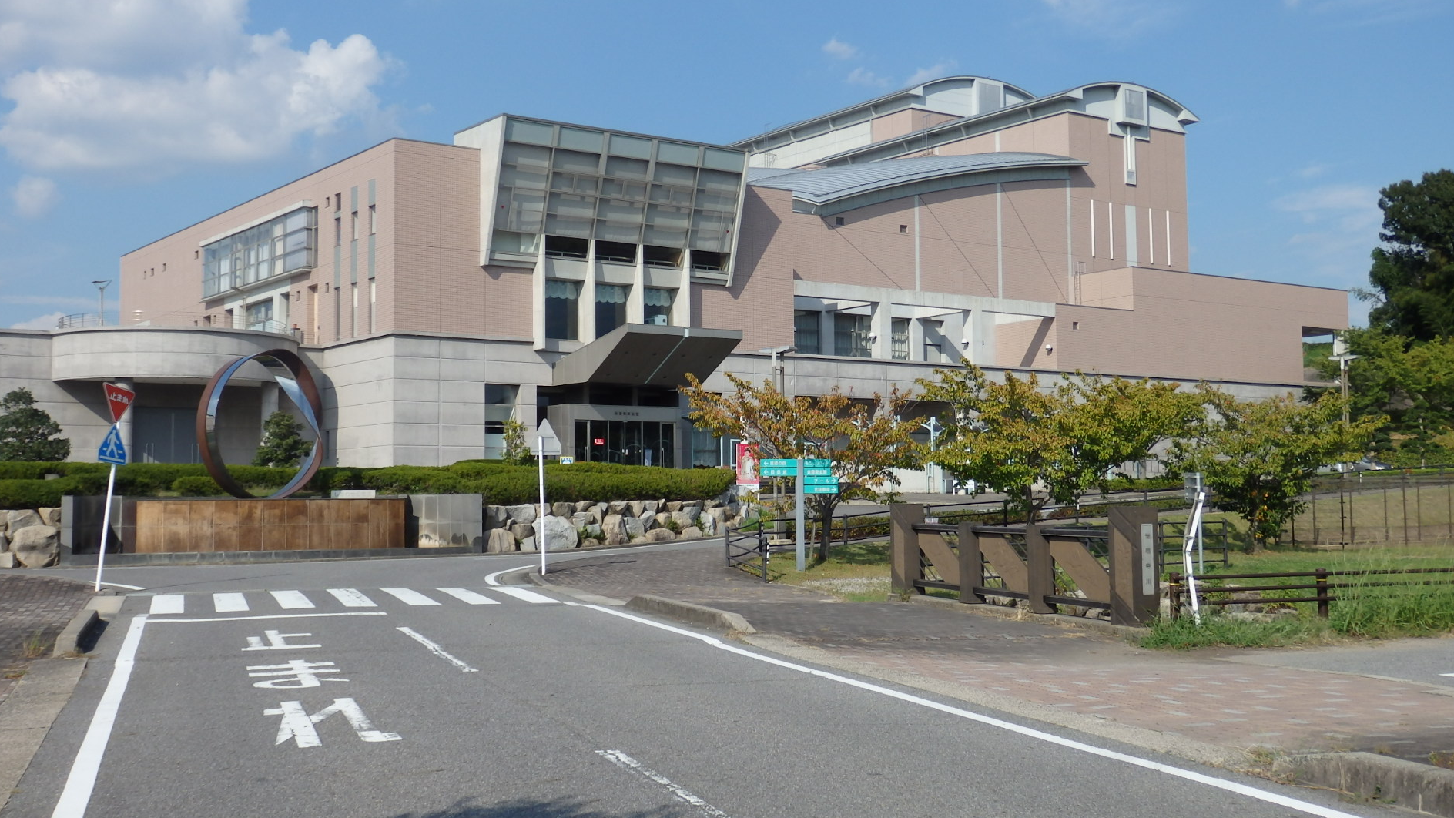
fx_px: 1581
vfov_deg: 29.0
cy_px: 385
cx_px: 717
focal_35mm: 41
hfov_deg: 49.4
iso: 100
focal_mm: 6.6
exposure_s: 1/160
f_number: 10.1
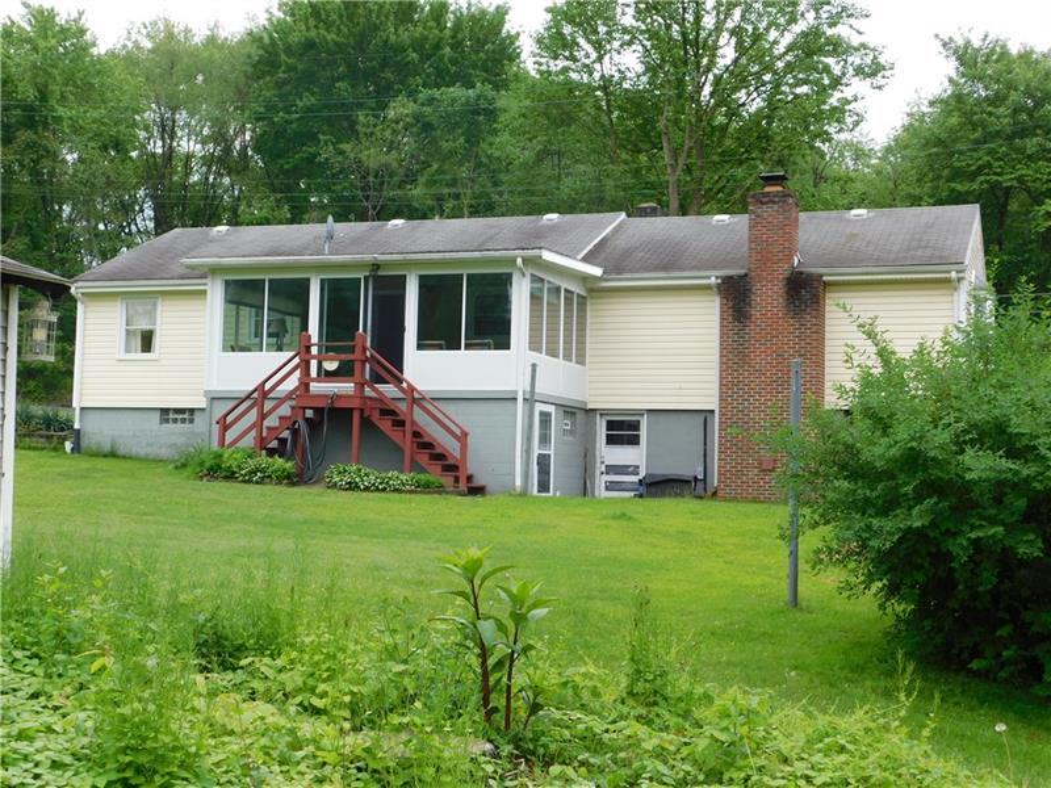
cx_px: 526
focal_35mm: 51
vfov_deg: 28.6
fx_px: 1548
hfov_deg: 37.5
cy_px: 394
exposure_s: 1/400
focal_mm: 9
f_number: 3.8
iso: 125
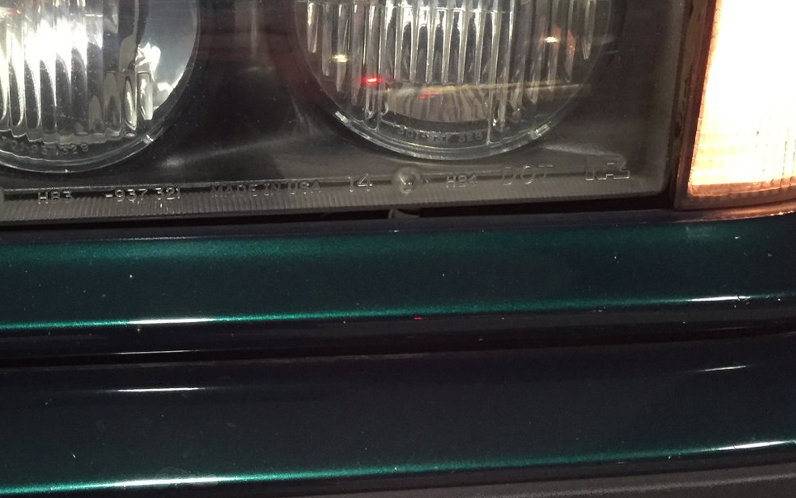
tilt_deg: -17.6
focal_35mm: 51
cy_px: 25
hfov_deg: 38.9
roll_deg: -1.5
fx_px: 1107
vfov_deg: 24.4
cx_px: 243
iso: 200
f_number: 2.2
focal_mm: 4.15
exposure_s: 1/30
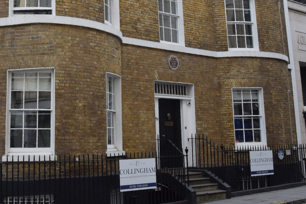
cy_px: 32
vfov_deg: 25.0
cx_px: 93
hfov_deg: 37.0
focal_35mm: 53
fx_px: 451
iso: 400
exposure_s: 1/200
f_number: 7.1
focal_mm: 18
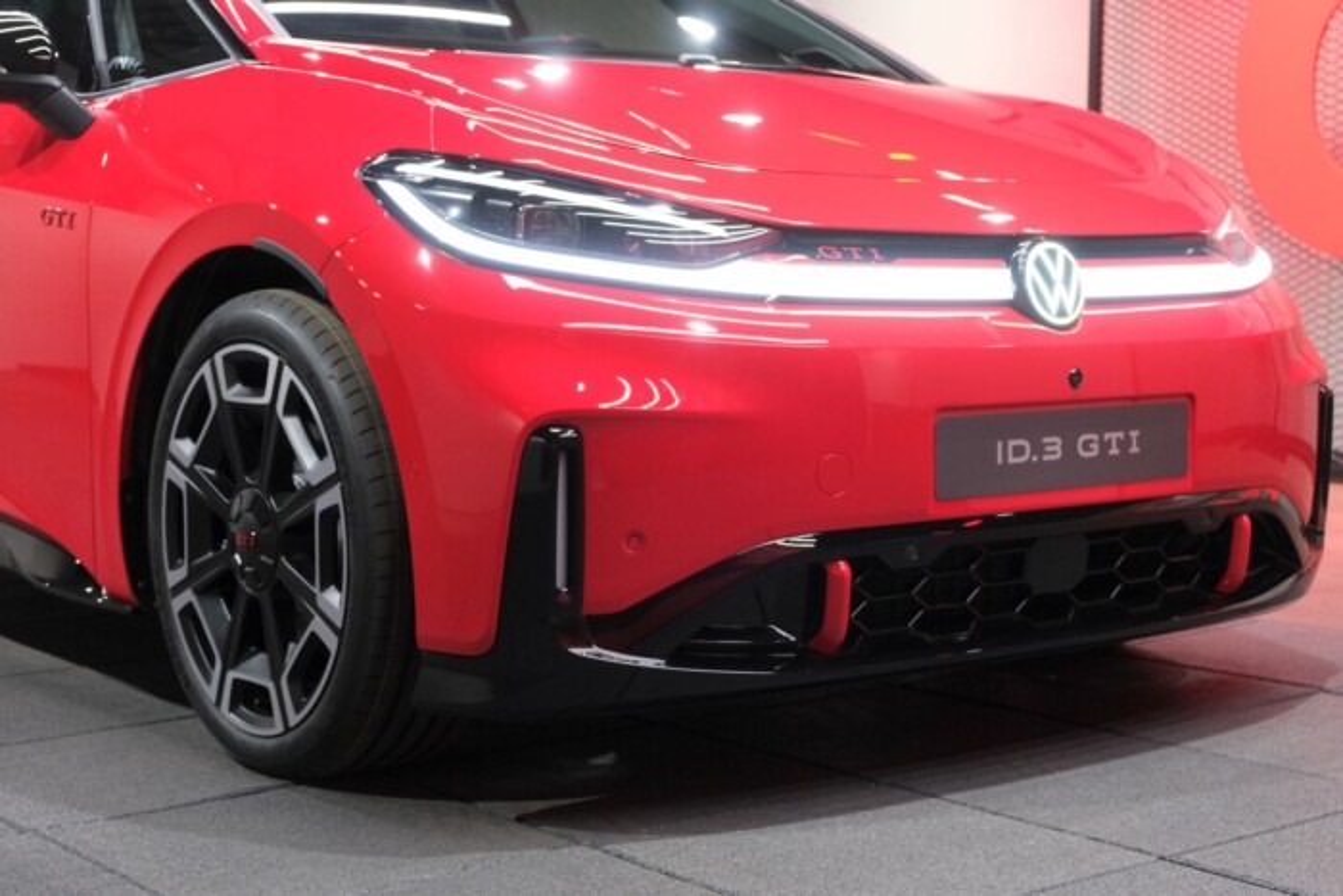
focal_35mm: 54
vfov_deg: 25.1
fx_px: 2015
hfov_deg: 36.9
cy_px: 448
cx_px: 672
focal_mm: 35.8
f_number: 3.6
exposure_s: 1/105
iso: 2500
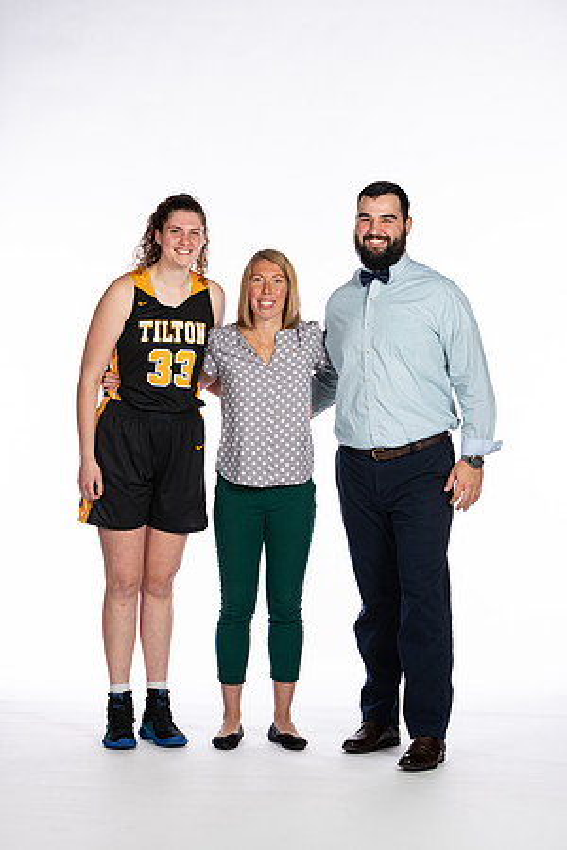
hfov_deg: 12.2
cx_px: 284
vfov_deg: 18.2
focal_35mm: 112
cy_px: 425
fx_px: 2658
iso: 100
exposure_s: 1/100
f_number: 5.6
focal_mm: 75
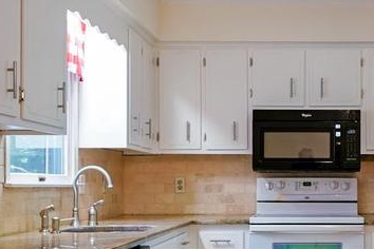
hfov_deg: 31.6
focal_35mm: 61
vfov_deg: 22.1
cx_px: 324
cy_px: 177
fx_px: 634
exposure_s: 1/30
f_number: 2.8
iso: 200
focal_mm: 10
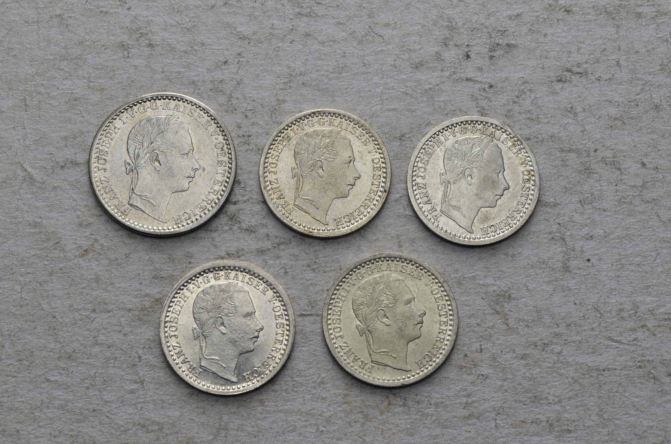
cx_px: 336
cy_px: 222
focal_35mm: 82
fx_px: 1535
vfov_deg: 16.5
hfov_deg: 24.7
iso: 400
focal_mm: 55
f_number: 14
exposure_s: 1/250
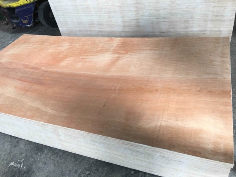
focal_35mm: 29
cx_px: 118
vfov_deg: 48.2
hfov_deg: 61.7
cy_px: 88
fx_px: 198
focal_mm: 4.15
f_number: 2.2
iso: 50
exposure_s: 1/17
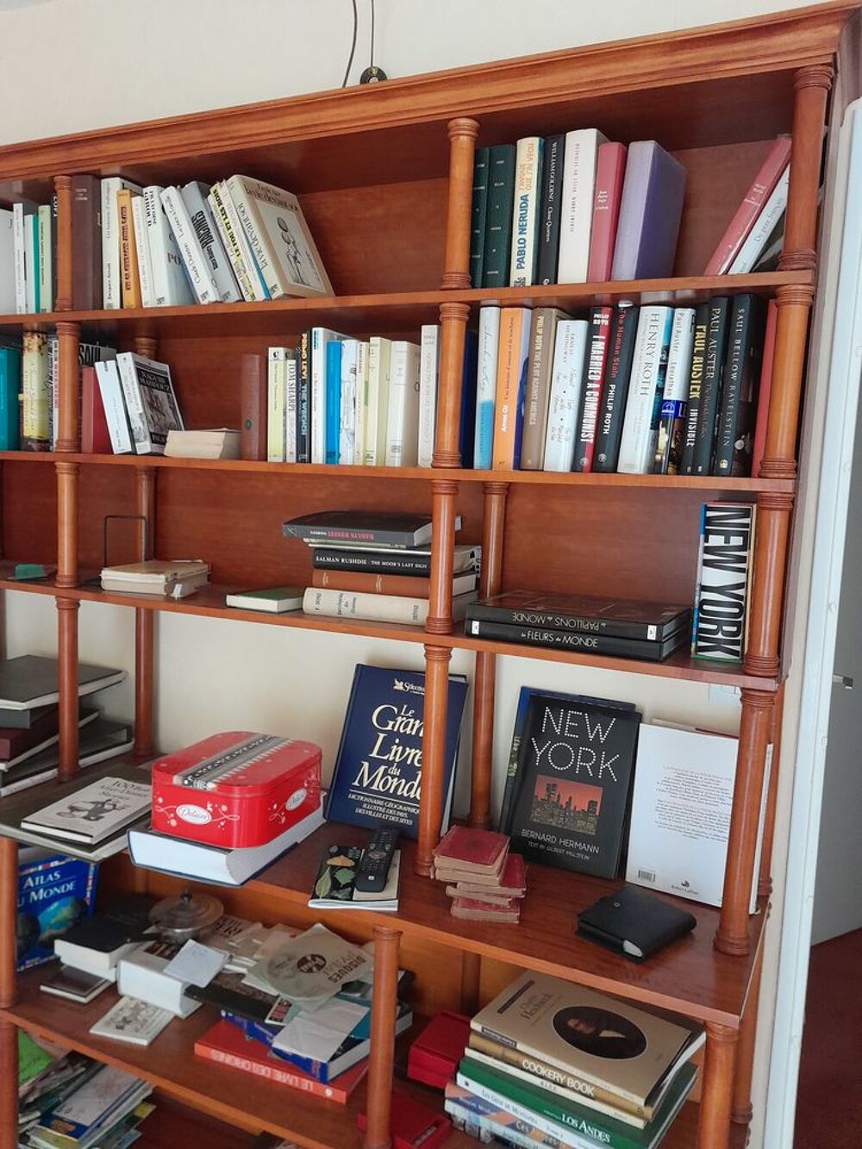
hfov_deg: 51.4
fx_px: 896
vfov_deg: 65.3
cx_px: 431
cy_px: 574
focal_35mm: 27
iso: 400
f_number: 1.8
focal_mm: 4
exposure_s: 1/50
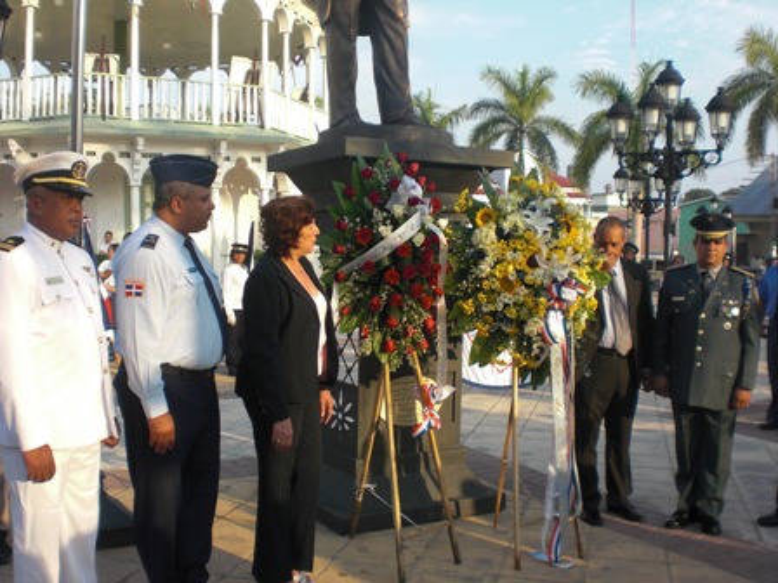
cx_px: 389
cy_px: 292
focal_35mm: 38
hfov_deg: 49.0
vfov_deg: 37.7
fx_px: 854
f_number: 3.1
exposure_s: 1/400
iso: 64
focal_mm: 6.3
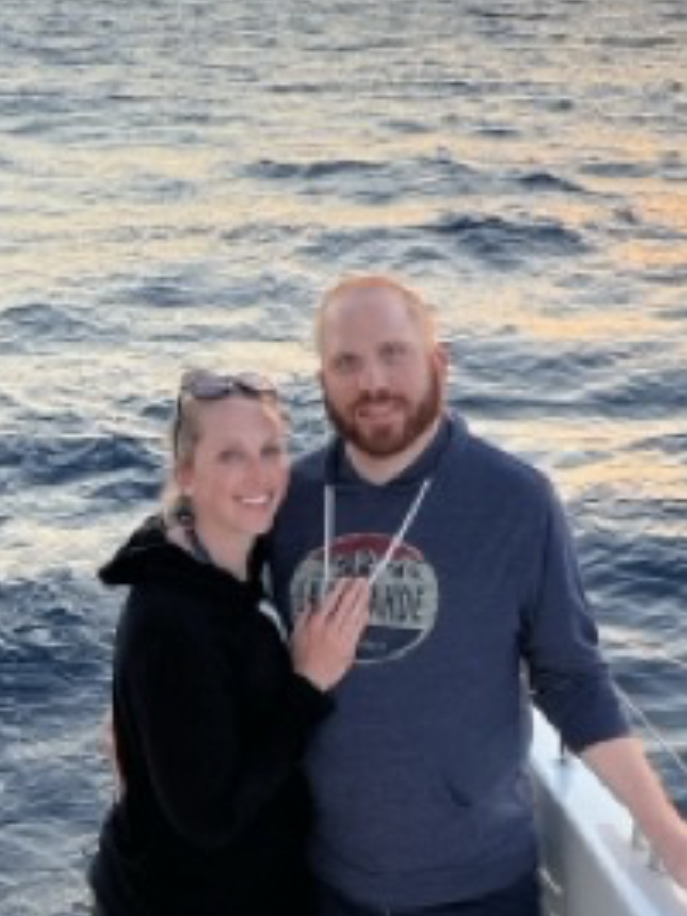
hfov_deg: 23.4
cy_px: 451
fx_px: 1641
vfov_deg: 31.2
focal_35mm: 62
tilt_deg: -17.9
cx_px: 533
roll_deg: +0.8
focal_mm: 5.7
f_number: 1.5
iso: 50
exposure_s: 1/394
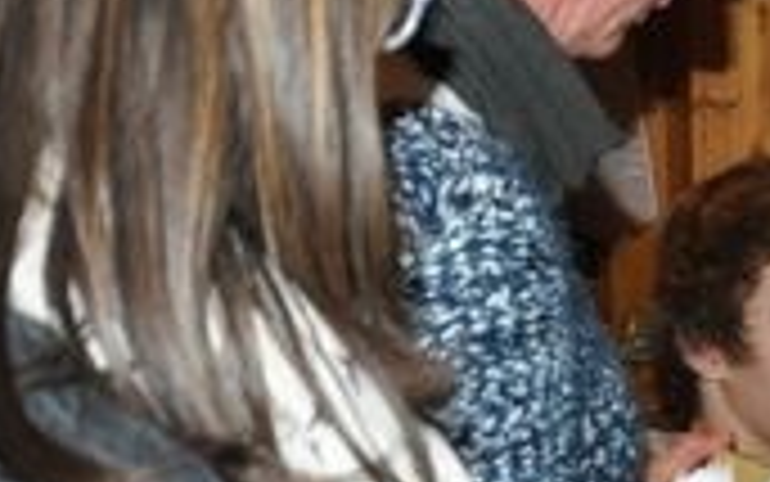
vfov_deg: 10.4
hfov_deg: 15.5
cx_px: 1103
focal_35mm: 126
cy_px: 345
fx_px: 2645
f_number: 3.5
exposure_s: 1/60
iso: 800
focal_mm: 22
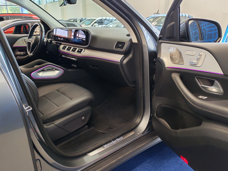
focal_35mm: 30
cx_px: 114
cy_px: 86
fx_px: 198
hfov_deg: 60.0
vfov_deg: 46.8
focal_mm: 6.12
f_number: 1.9
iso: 400
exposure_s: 1/100
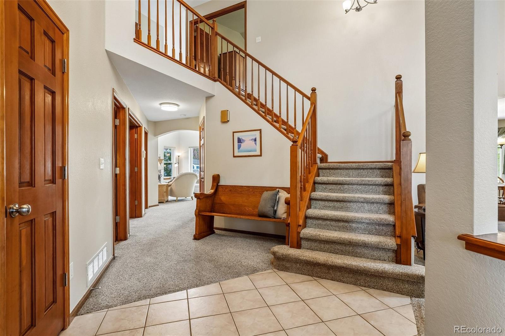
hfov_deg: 95.0
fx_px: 231
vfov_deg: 72.0
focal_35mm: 16
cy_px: 168
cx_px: 252
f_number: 8
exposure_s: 1/20
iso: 500
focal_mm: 11
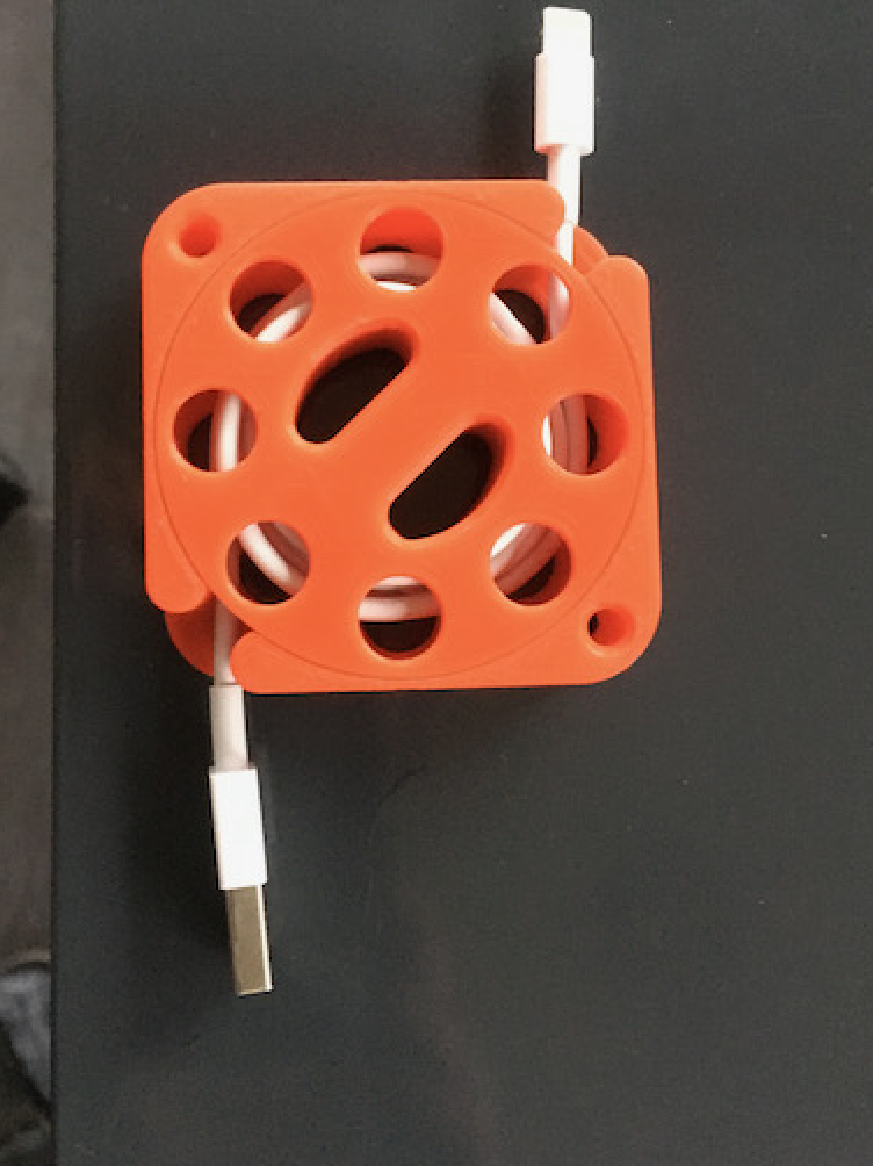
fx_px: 1245
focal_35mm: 37
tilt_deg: -87.1
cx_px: 399
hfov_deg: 38.6
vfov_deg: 49.8
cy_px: 460
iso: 320
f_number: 2.2
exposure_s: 1/17
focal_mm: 4.15
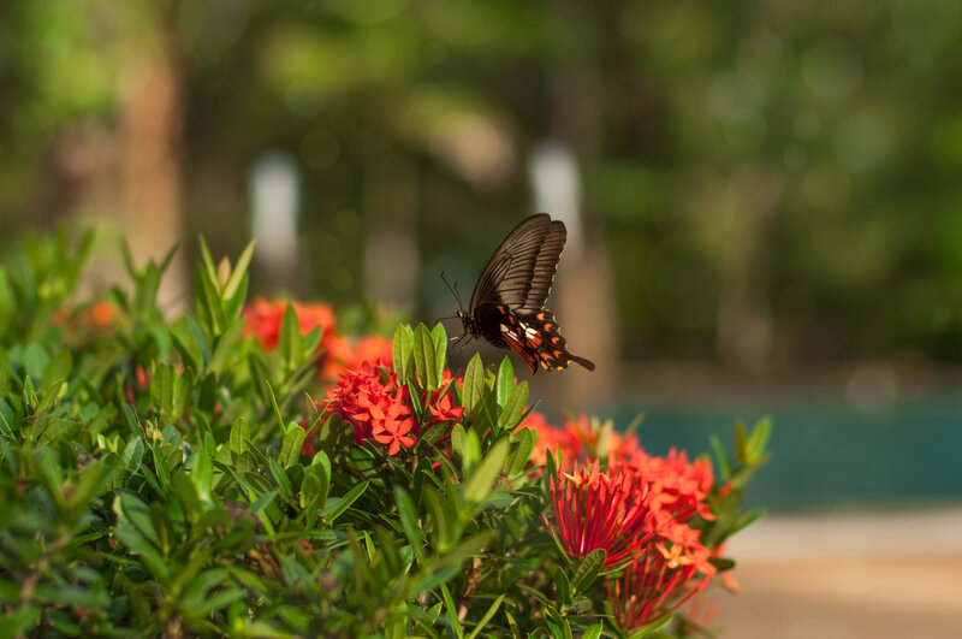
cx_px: 481
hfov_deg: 27.0
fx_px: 2001
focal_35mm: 75
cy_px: 320
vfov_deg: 18.1
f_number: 2.2
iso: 200
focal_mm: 50
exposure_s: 1/4000
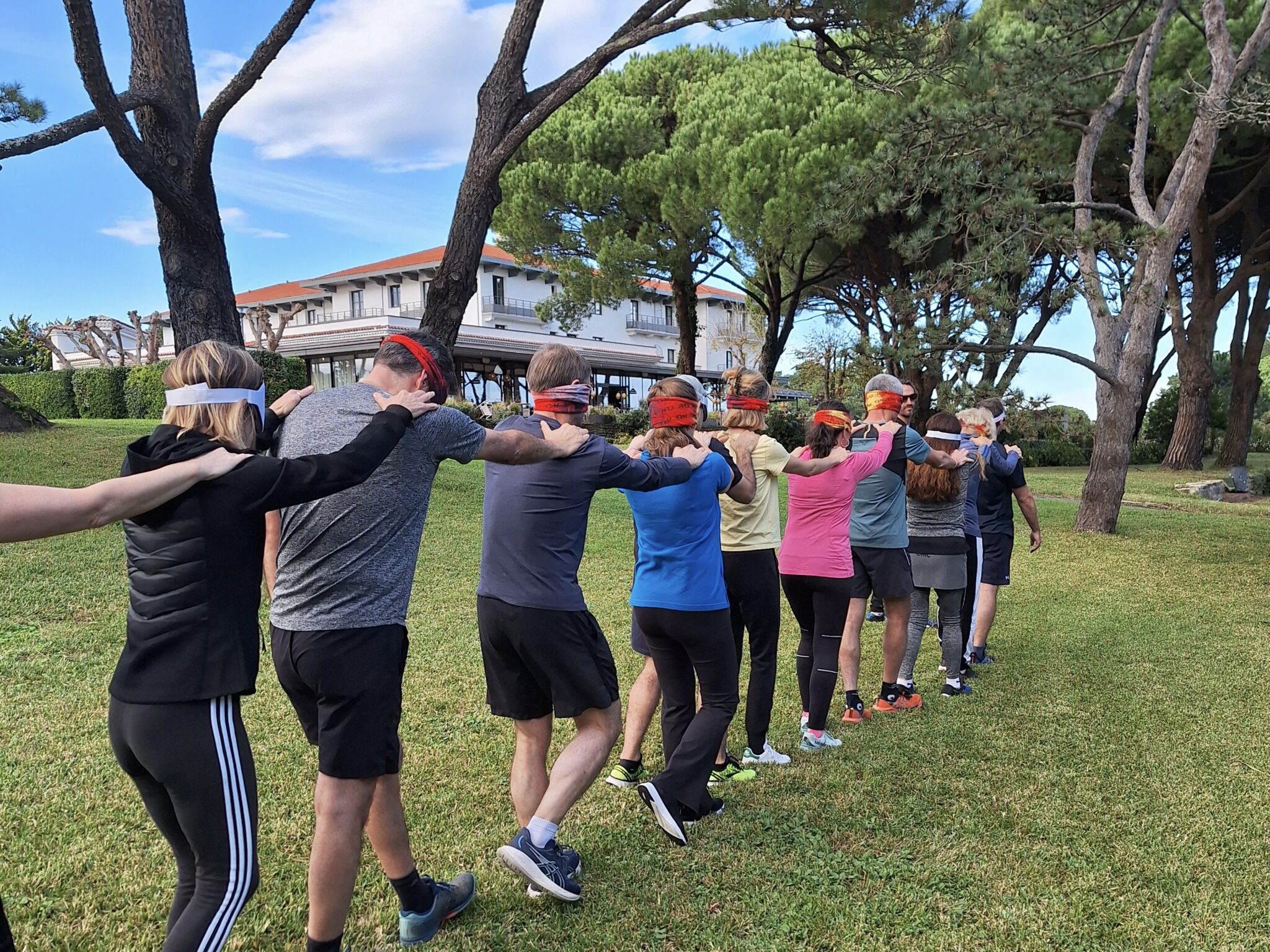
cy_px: 476
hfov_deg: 73.9
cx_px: 635
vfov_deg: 58.9
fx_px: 844
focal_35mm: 23
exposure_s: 1/533
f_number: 1.8
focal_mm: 5.54
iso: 40
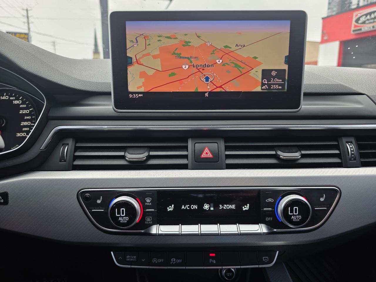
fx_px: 250
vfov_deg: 58.9
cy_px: 141
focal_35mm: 23
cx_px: 188
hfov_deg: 73.9
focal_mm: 6.3
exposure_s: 1/61
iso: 25
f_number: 1.7
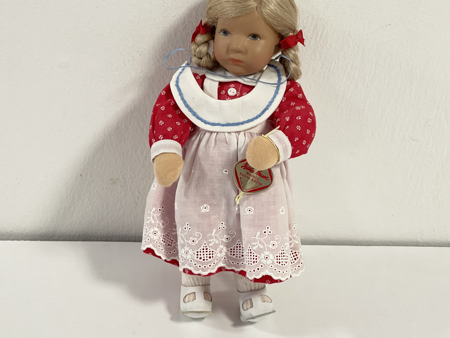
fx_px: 936
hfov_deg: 27.0
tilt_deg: -26.7
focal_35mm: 72
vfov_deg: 20.4
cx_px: 207
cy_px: 161
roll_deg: -3.5
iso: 200
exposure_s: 1/50
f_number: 2.2
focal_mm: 7.5
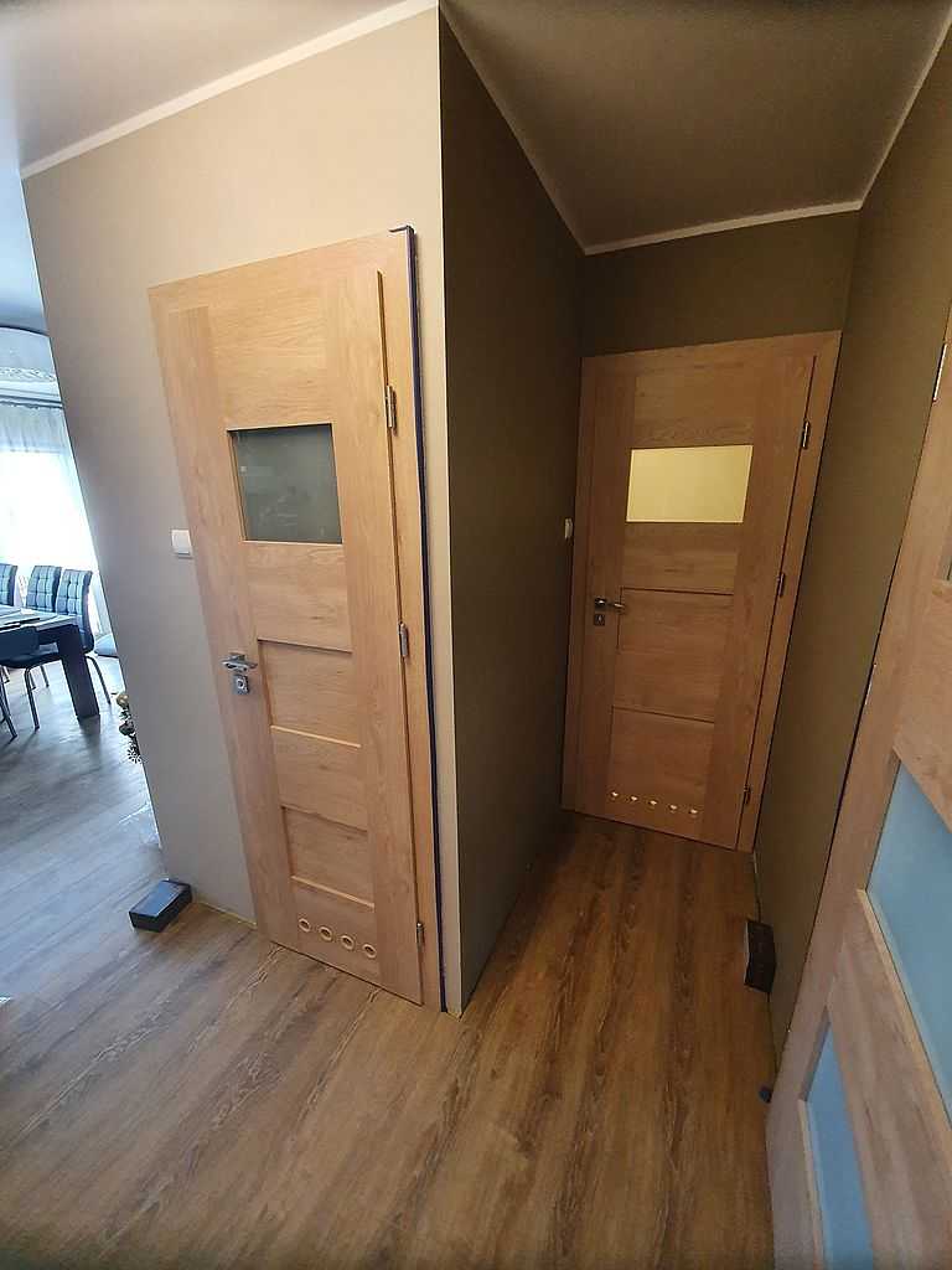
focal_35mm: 13
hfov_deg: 89.9
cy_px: 635
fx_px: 477
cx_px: 476
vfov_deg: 106.2
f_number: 2.2
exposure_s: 1/50
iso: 400
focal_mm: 1.8
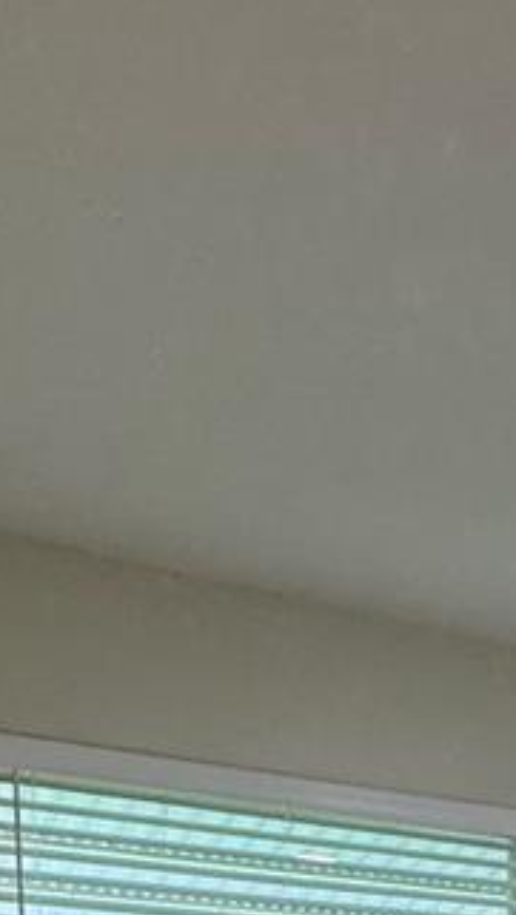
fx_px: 1384
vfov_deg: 27.9
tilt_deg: -10.5
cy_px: 1288
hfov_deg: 19.1
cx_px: 721
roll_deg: -2.4
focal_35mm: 57
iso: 250
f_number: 2.2
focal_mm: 2.22
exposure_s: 1/120
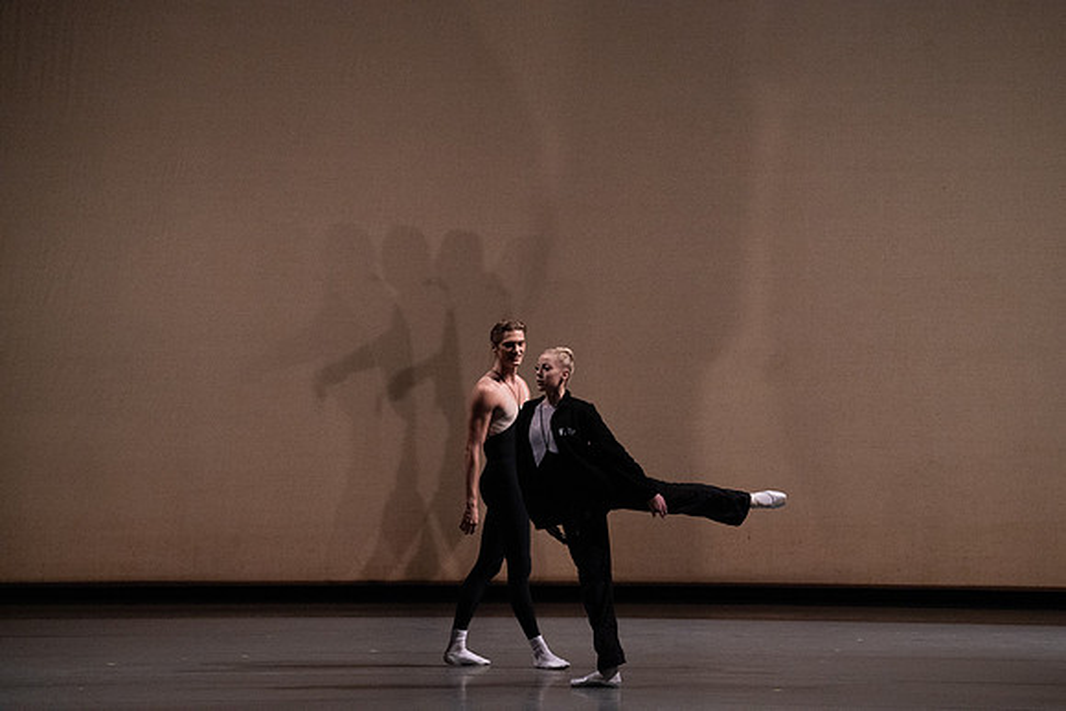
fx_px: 5390
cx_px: 533
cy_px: 356
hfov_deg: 11.3
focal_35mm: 182
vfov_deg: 7.5
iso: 12800
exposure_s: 1/500
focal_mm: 182
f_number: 6.3
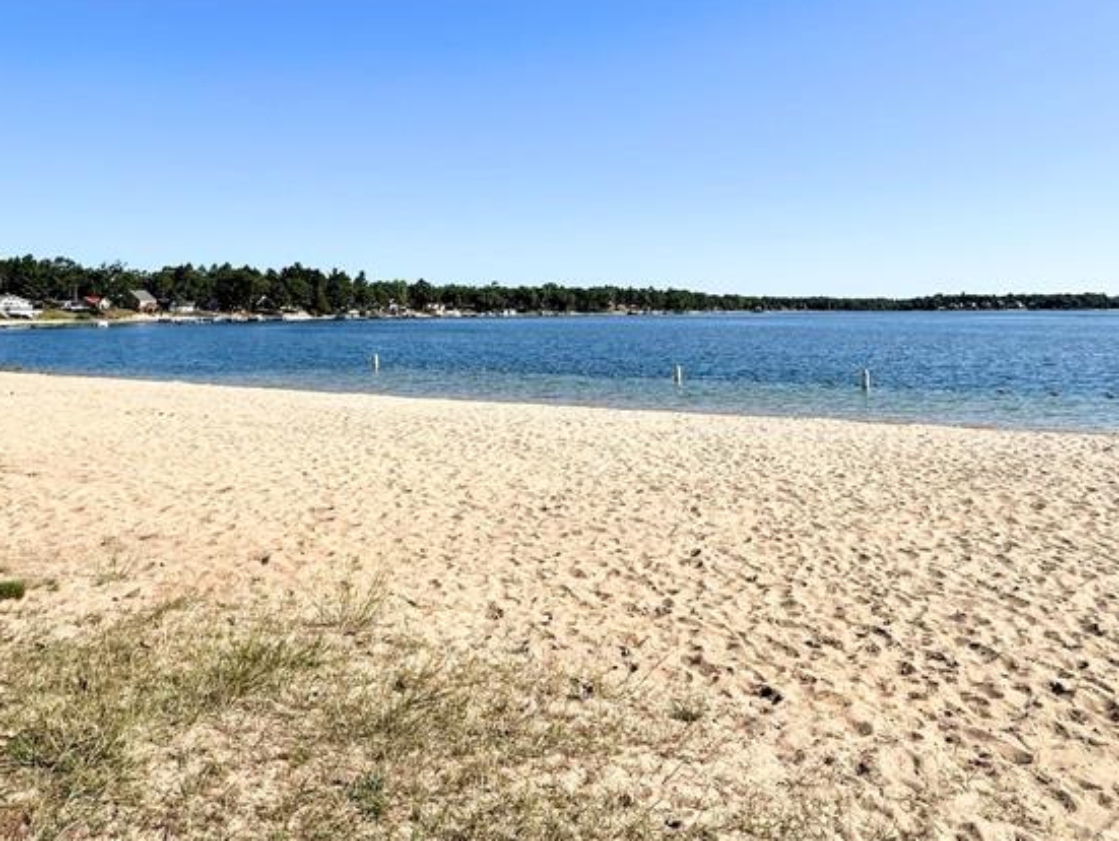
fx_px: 841
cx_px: 607
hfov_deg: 67.2
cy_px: 213
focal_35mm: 26
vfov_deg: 51.0
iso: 50
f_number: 2.2
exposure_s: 1/2817
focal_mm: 2.22
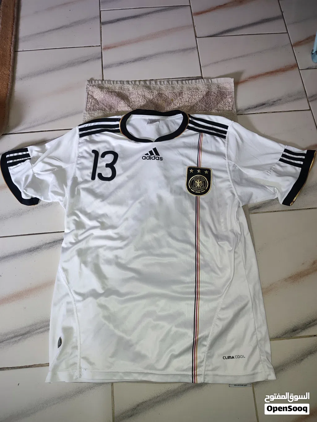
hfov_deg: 56.8
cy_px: 211
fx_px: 293
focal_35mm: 24
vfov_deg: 71.6
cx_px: 158
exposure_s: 1/33
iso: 841
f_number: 1.89
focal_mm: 5.89
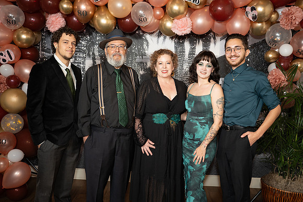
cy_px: 101
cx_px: 152
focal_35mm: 34
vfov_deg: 38.7
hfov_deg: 55.5
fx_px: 288
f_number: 2.8
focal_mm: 34.2
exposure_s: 1/160
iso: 1000
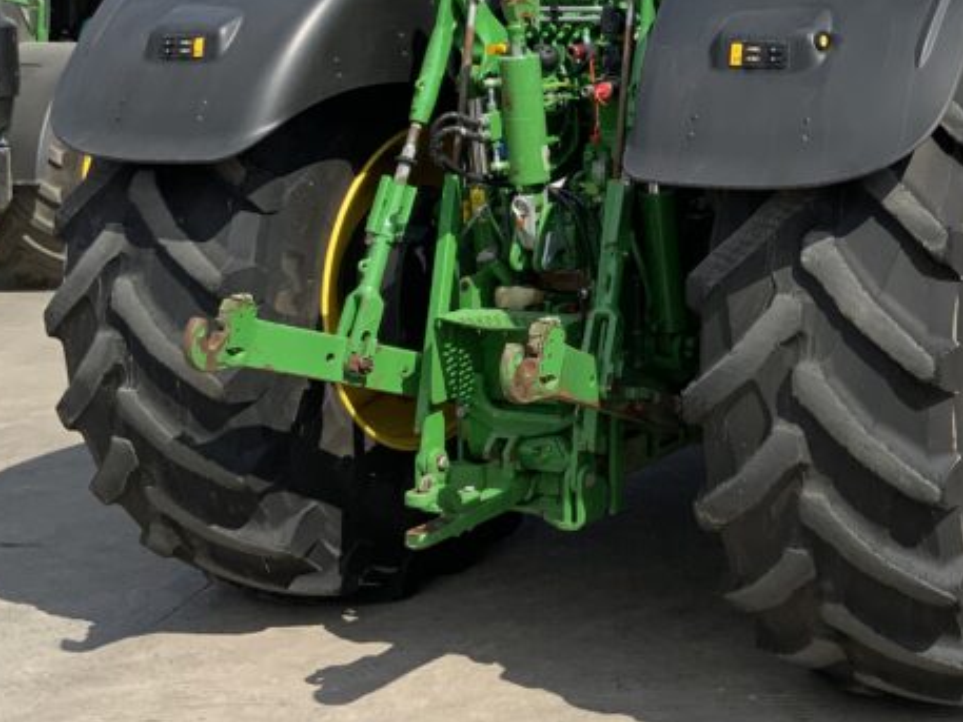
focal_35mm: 65
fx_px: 1809
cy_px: 84
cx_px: 847
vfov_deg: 22.1
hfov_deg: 28.8
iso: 16
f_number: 1.8
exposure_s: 1/2058
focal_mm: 3
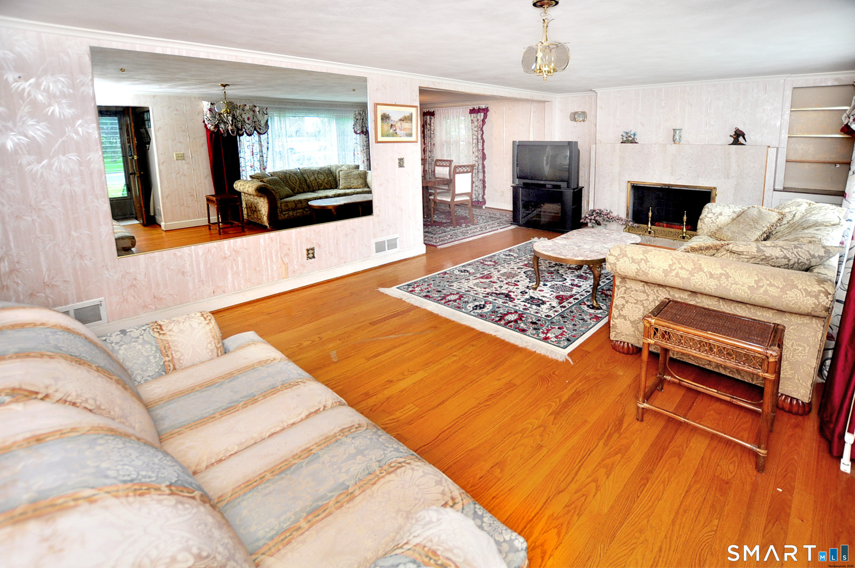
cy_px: 284
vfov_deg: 77.2
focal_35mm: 15
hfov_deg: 100.5
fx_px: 356
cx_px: 428
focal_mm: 10
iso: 400
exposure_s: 1/160
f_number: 3.5
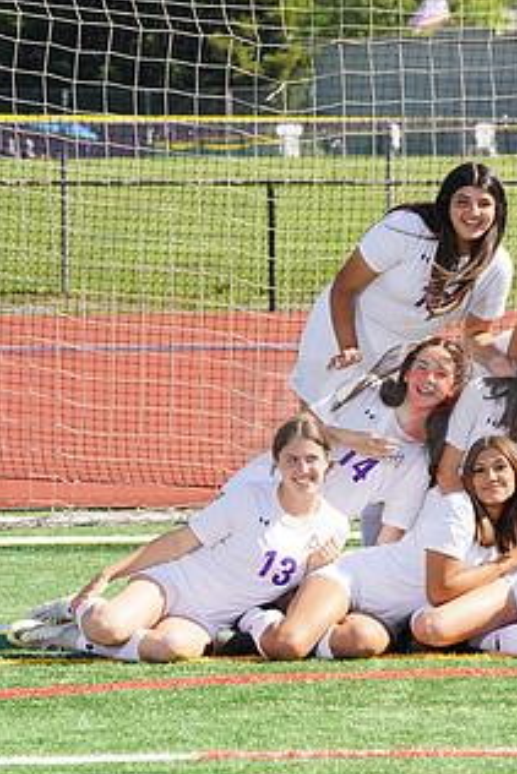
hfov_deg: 4.4
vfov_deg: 6.6
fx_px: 6670
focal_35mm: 310
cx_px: 644
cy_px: 392
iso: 200
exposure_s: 1/250
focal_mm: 169
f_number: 10
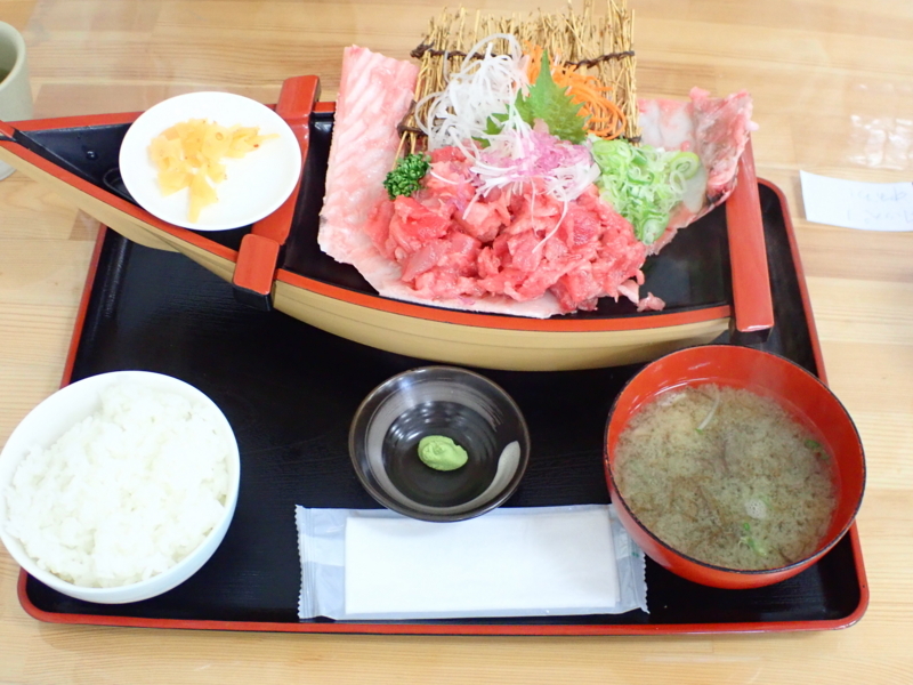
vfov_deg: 25.7
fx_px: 1503
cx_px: 456
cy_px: 342
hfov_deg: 33.8
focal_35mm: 57
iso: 800
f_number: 3.5
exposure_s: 1/40
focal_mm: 10.29
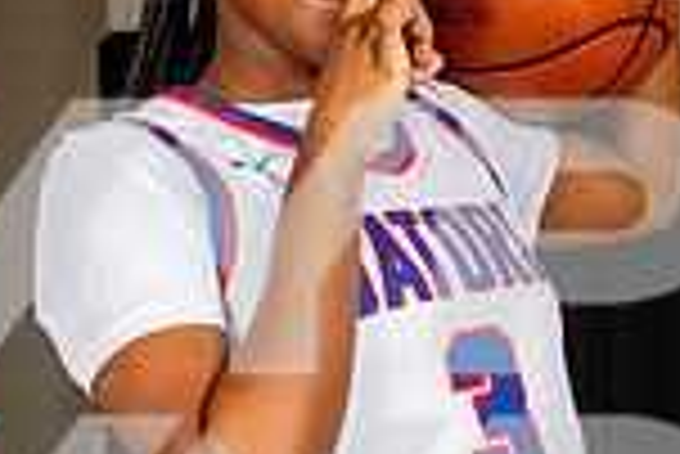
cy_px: 557
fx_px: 3101
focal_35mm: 164
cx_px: 392
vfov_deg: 8.3
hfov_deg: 12.5
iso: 250
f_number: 8
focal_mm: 55
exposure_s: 1/400
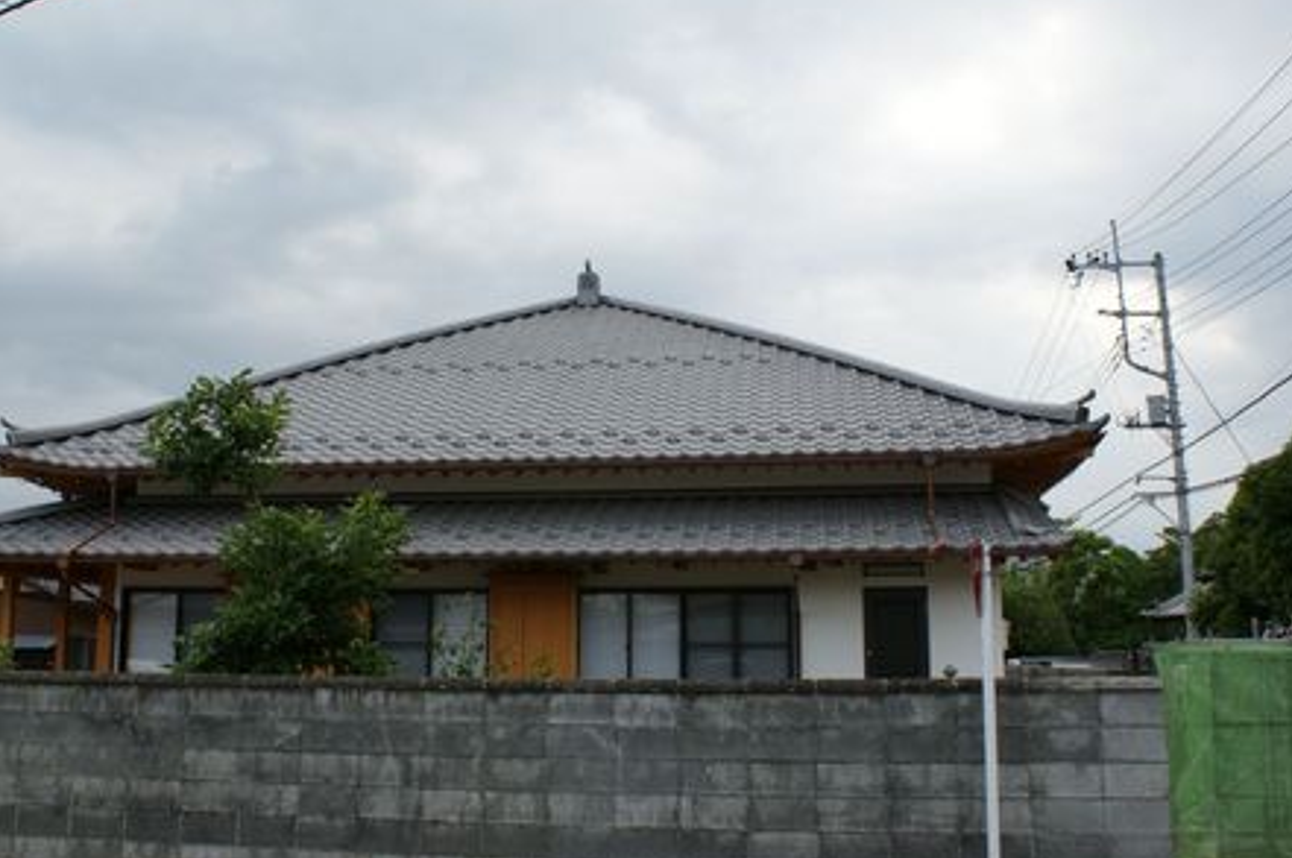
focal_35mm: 34
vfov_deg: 38.8
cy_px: 401
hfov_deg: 55.8
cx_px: 589
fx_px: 1219
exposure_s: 1/80
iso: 100
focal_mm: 20
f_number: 9
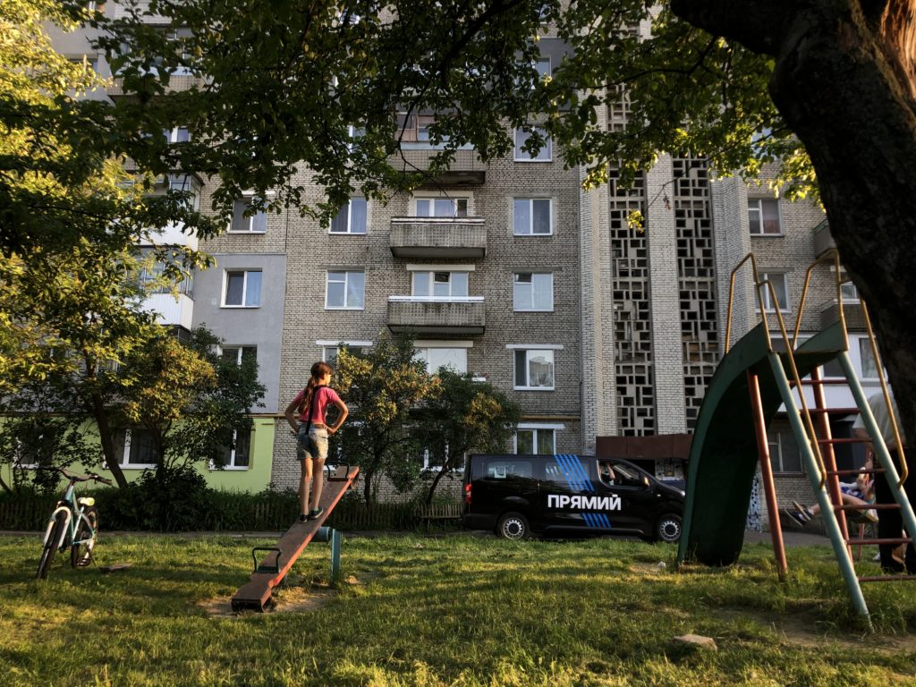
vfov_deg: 49.7
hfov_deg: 63.4
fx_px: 741
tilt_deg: +12.9
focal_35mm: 28
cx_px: 458
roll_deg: -0.2
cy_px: 344
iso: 25
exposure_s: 1/120
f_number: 1.8
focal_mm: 4
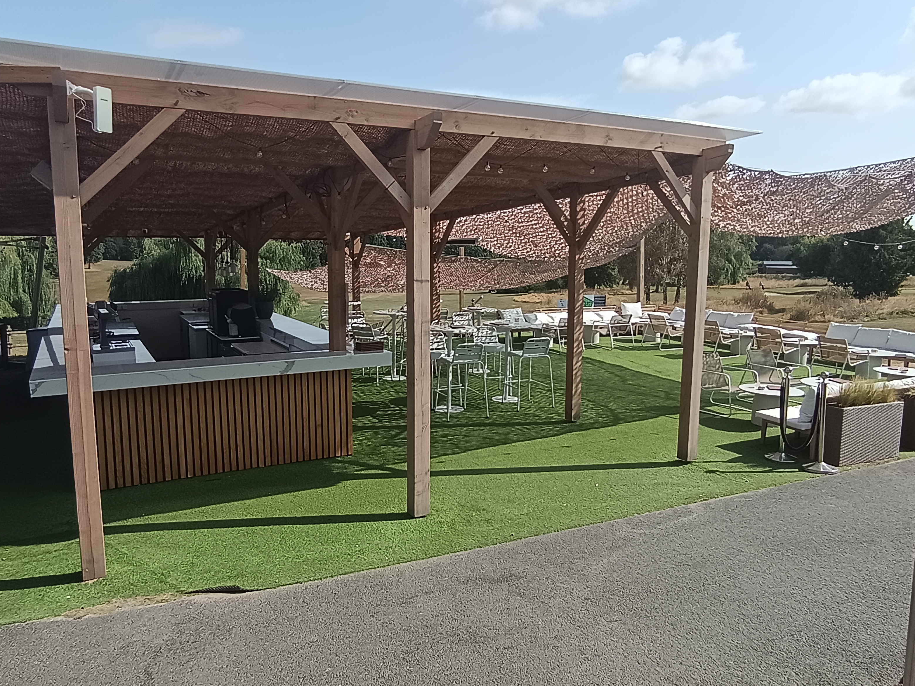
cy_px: 345
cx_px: 445
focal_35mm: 25
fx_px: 661
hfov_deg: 69.4
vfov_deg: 54.9
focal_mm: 1.65
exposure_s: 1/1269
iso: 60
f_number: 2.2
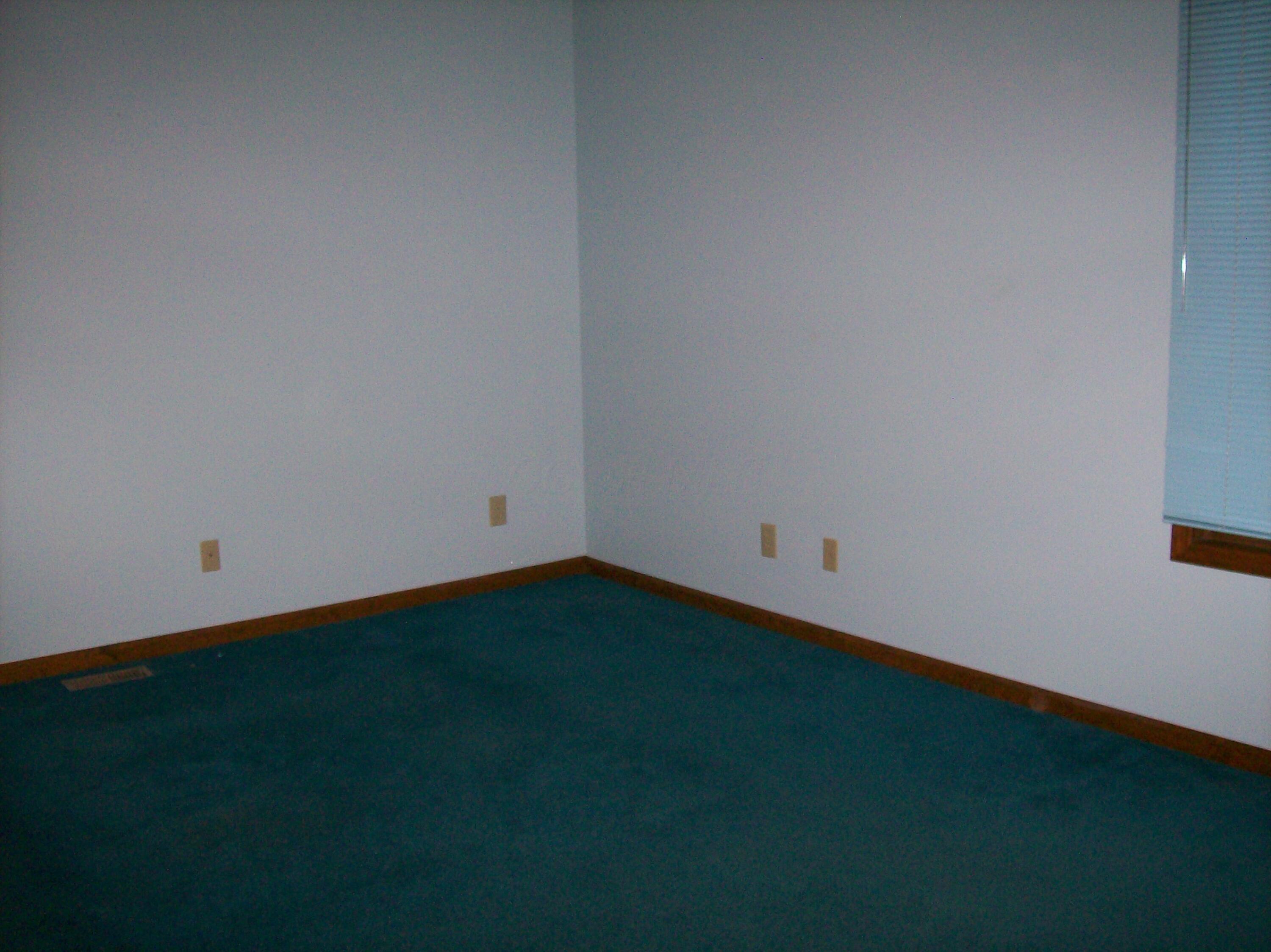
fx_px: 1321
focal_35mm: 36
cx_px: 636
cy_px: 476
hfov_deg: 51.4
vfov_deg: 39.6
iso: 140
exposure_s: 1/64
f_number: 2.7
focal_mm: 6
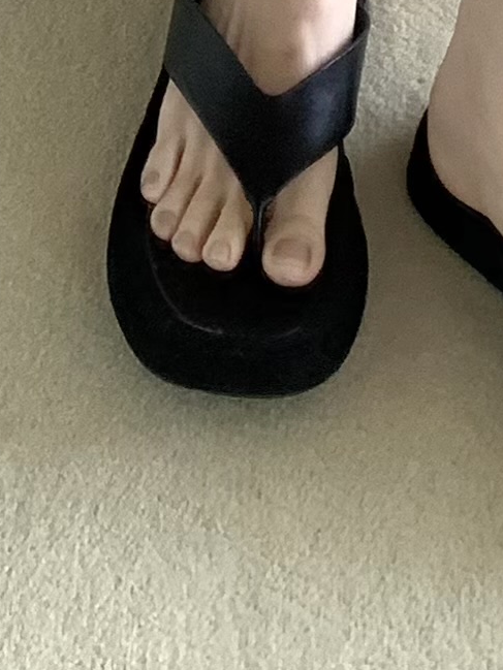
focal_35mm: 161
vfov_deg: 9.9
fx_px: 3118
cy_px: -1194
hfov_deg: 9.2
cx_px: 367
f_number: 1.8
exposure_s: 1/74
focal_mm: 4.25
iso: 100
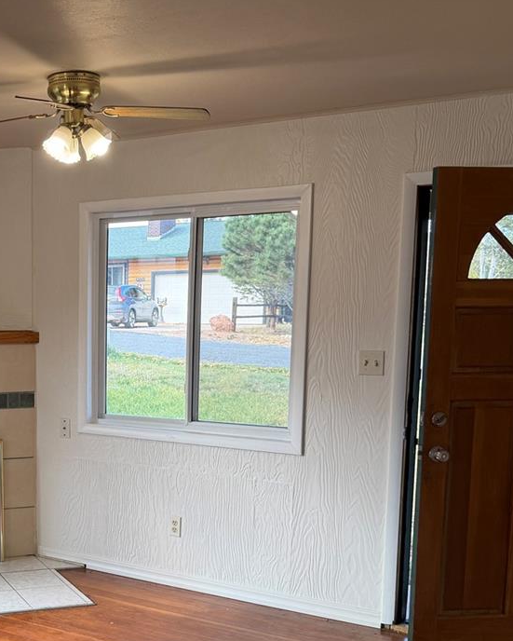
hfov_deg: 28.9
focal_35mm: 49
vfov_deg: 37.7
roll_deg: +0.2
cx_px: 2
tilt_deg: -6.9
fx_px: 929
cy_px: 423
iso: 64
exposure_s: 1/120
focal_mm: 6.76
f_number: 1.78
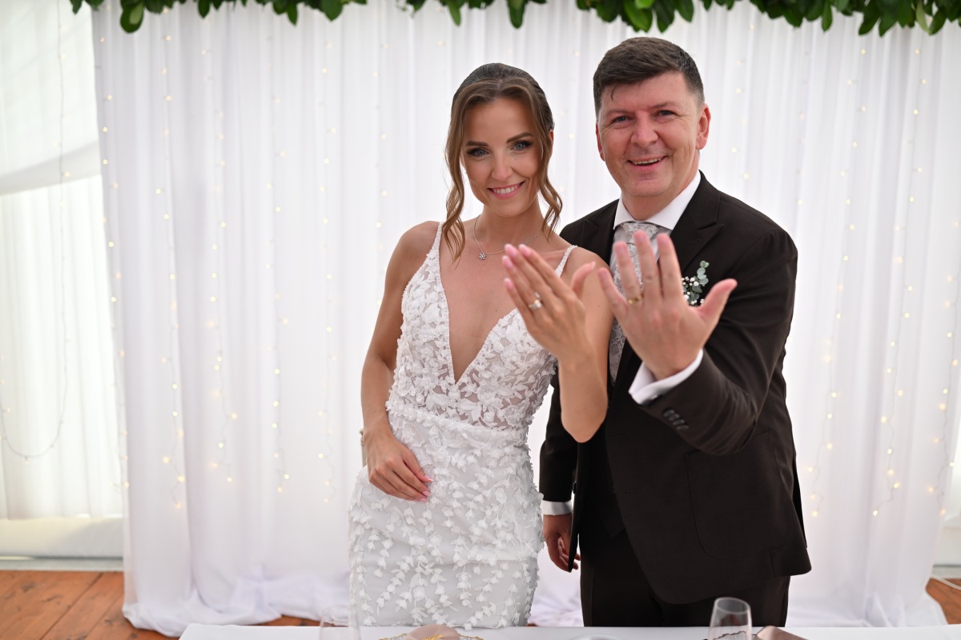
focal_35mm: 35
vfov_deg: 37.9
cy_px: 320
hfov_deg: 54.4
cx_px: 480
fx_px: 934
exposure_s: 1/250
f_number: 2.2
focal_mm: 35
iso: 80
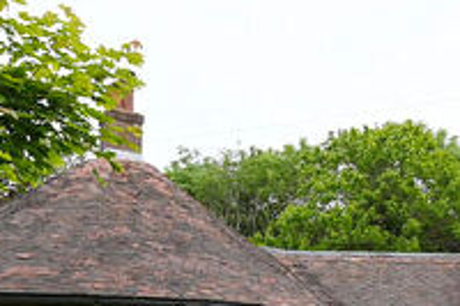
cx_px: 421
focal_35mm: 56
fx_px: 715
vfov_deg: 22.3
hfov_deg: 33.6
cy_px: 368
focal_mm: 16
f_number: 8
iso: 320
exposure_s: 1/250
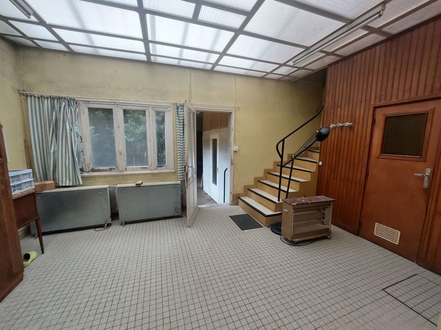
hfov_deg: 106.2
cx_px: 220
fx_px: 166
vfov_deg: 89.9
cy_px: 165
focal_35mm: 13
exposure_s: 1/50
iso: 80
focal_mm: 1.74
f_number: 2.2
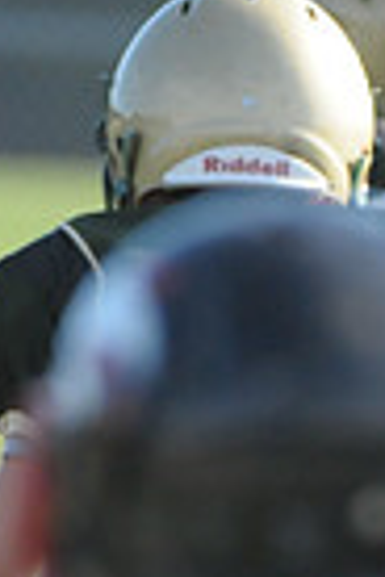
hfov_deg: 0.8
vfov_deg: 1.2
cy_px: 849
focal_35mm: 1699
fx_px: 27253
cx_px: 714
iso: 1600
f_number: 4
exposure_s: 1/5000
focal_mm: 270
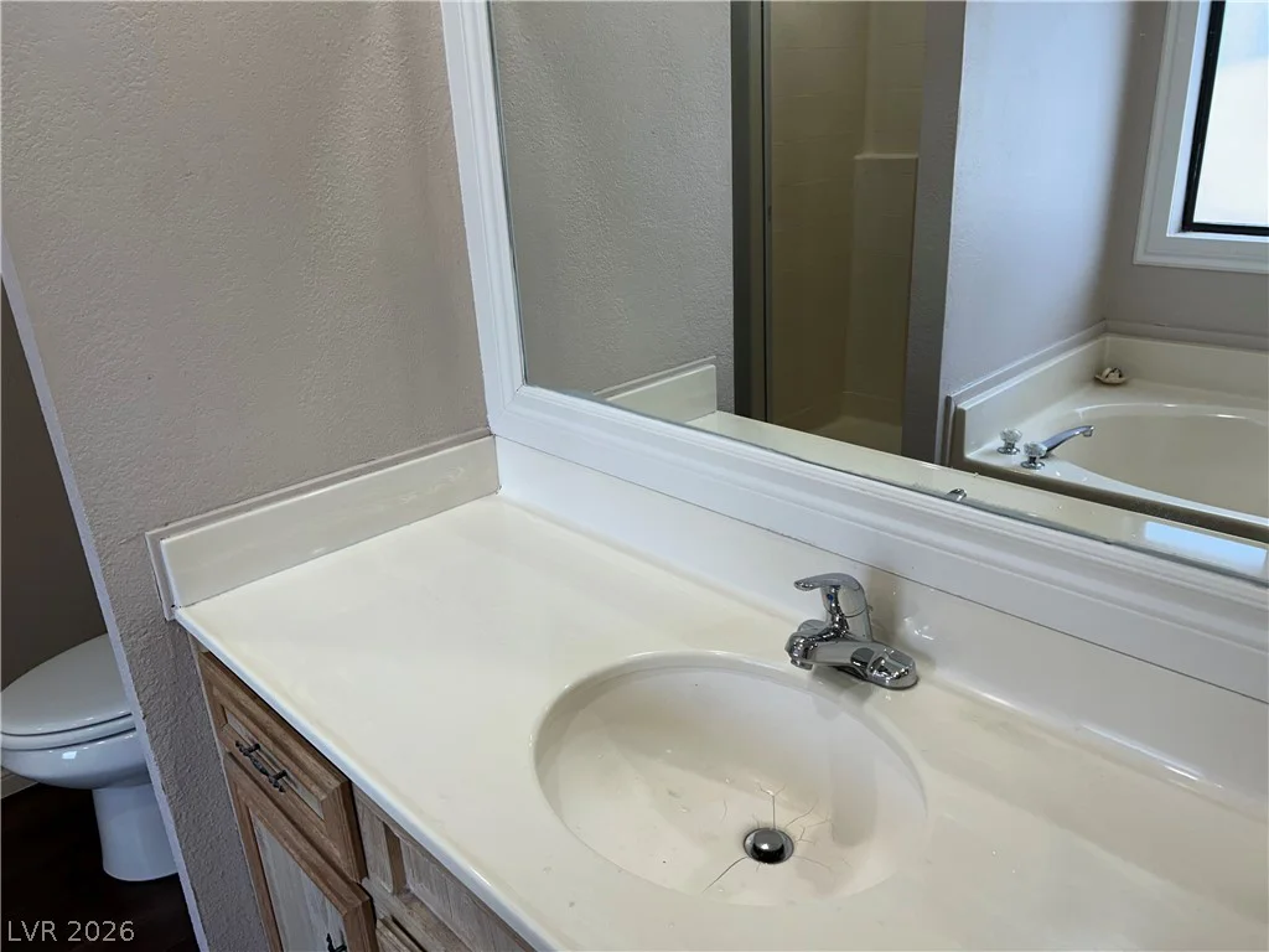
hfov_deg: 67.3
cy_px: 476
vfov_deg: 53.1
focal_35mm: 26
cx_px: 634
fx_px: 953
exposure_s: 1/120
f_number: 1.5
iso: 50
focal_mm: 5.7
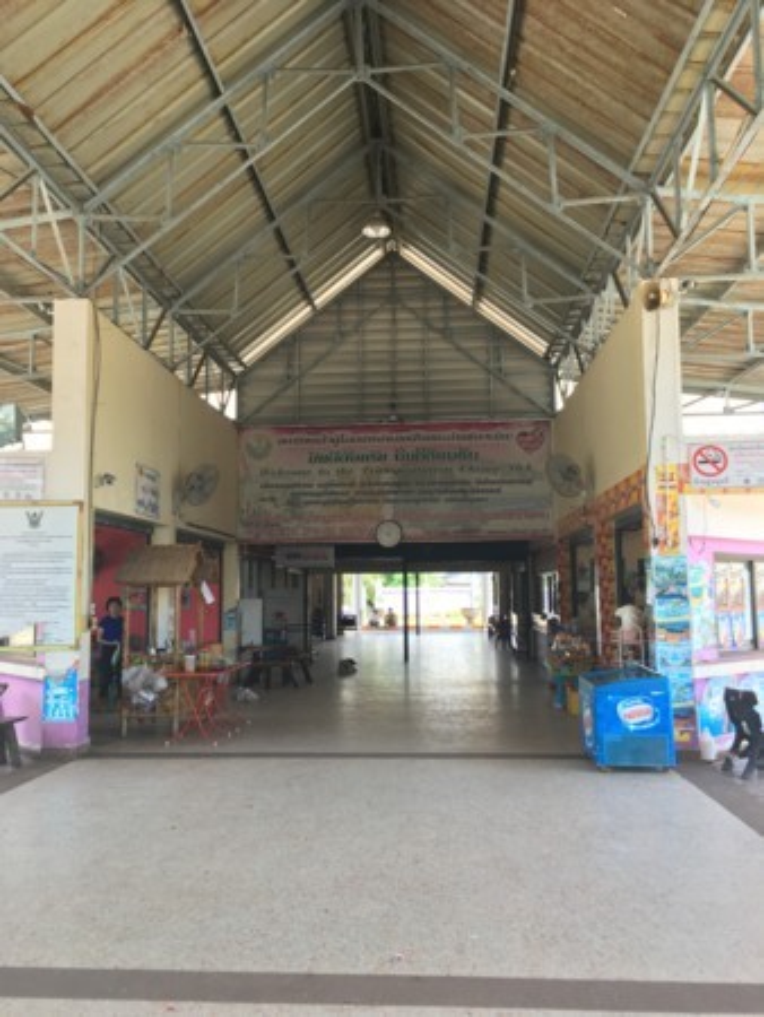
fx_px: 853
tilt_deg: +6.1
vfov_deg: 61.6
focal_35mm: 29
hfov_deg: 48.3
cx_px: 382
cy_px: 508
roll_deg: +0.3
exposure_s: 1/100
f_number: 2.2
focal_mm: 4.15
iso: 25
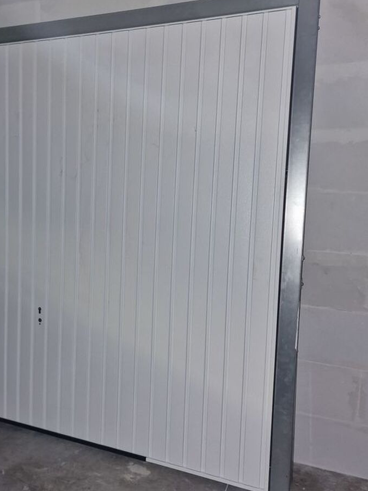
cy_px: 244
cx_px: 119
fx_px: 482
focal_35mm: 34
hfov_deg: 41.2
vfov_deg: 54.0
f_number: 1.8
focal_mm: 6.4
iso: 640
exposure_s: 1/25
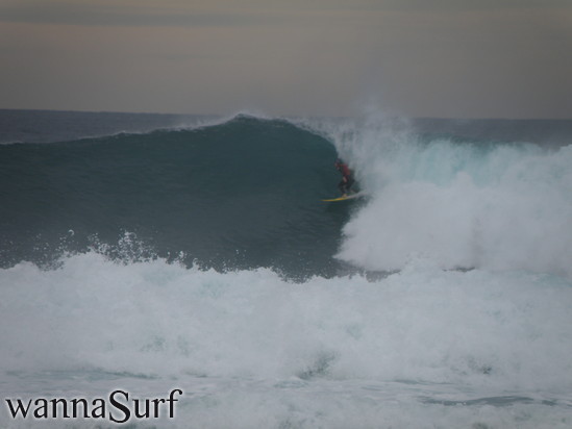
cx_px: 286
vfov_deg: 3.6
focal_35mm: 417
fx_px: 6892
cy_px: 214
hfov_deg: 4.8
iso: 64
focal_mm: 73.97
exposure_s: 1/500
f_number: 4.3
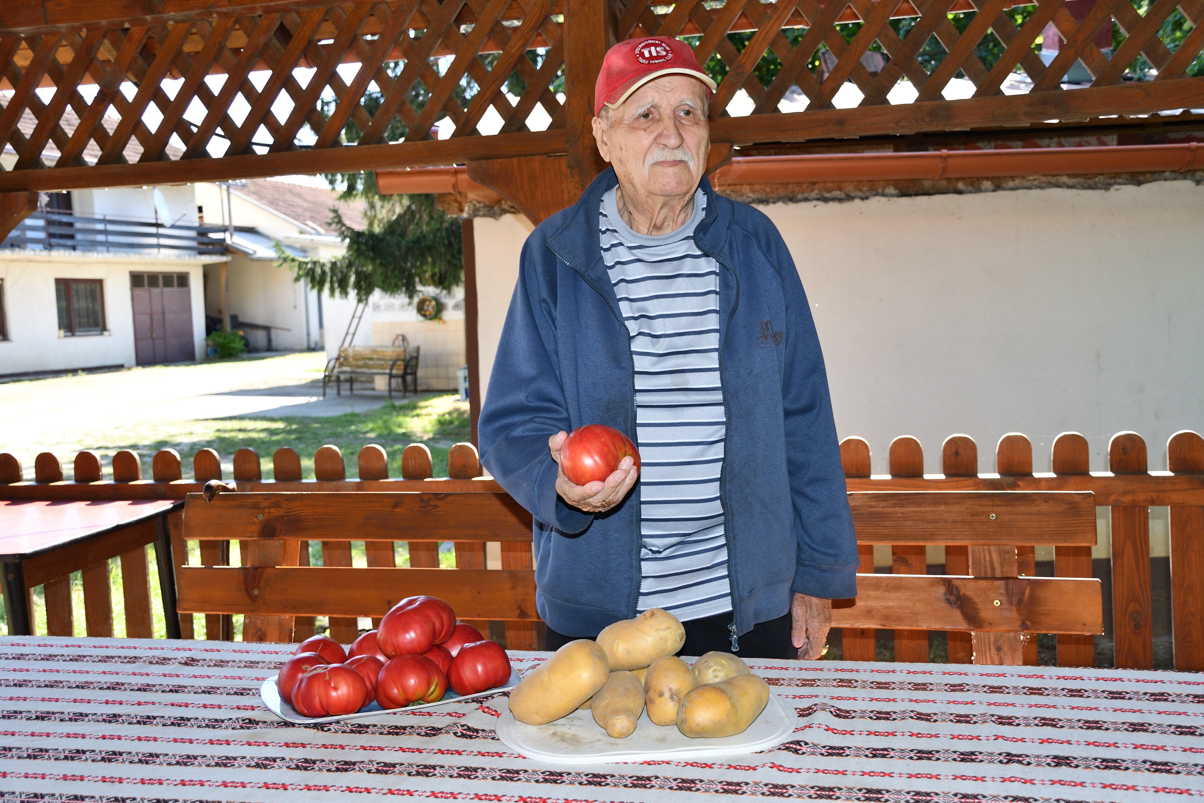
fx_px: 1204
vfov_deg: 36.9
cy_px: 402
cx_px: 602
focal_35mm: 36
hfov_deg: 53.1
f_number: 3.8
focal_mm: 24
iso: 160
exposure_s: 1/250
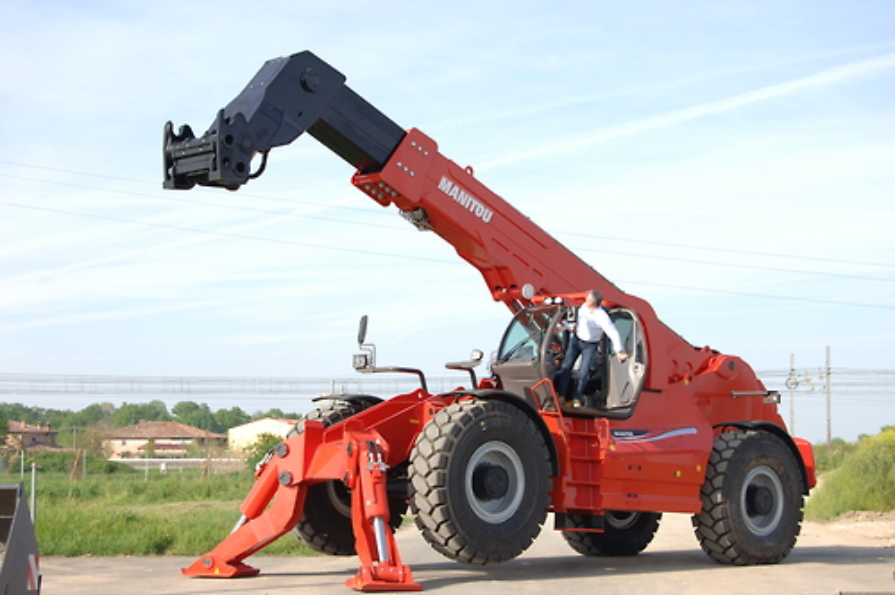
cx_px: 448
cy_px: 298
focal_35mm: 72
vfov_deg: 18.9
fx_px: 1788
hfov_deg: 28.1
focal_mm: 48
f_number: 8
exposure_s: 1/125
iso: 100
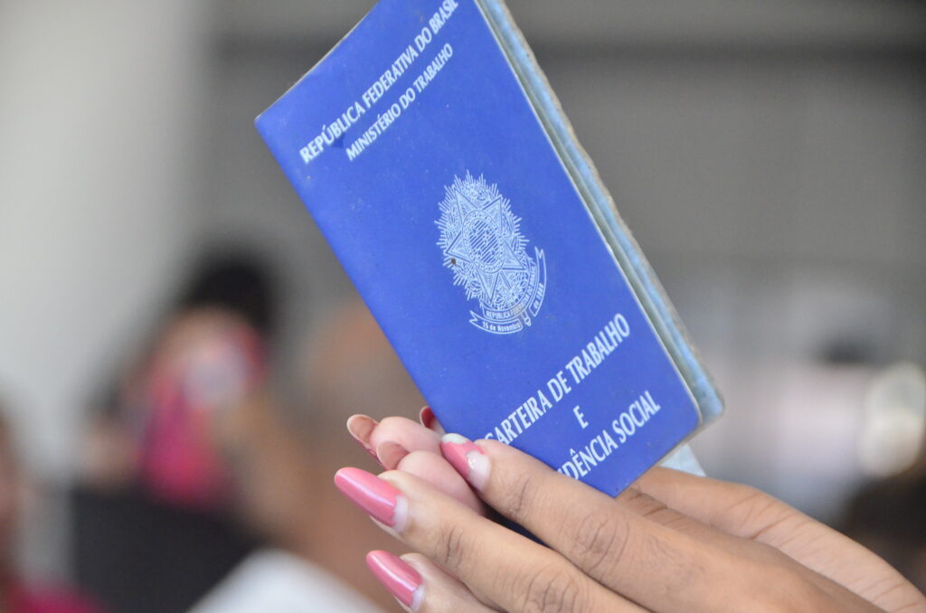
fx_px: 4312
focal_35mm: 168
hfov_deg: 12.3
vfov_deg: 8.1
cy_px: 306
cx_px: 463
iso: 3200
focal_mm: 112
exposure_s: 1/500
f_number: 6.3
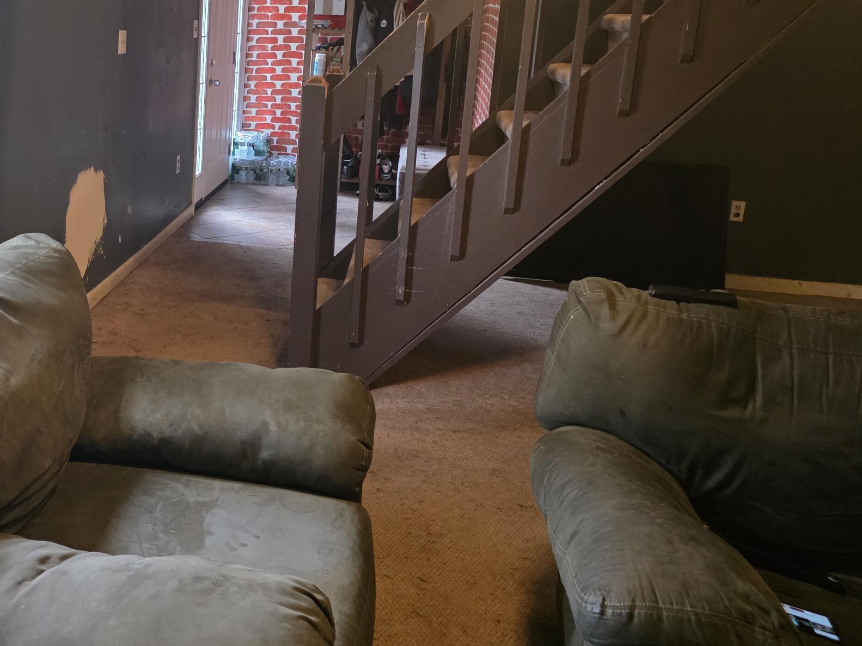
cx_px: 216
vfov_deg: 38.2
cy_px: 208
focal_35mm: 37
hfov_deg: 48.2
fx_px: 921
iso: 800
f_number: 1.7
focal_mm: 6.3
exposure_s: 1/120
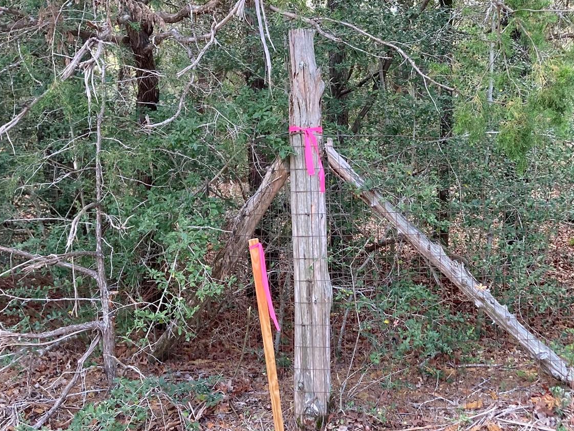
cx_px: 376
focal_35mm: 51
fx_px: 846
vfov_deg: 28.5
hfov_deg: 37.1
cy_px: 245
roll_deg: -1.5
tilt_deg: -5.7
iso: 32
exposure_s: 1/121
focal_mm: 3.99
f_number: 1.8
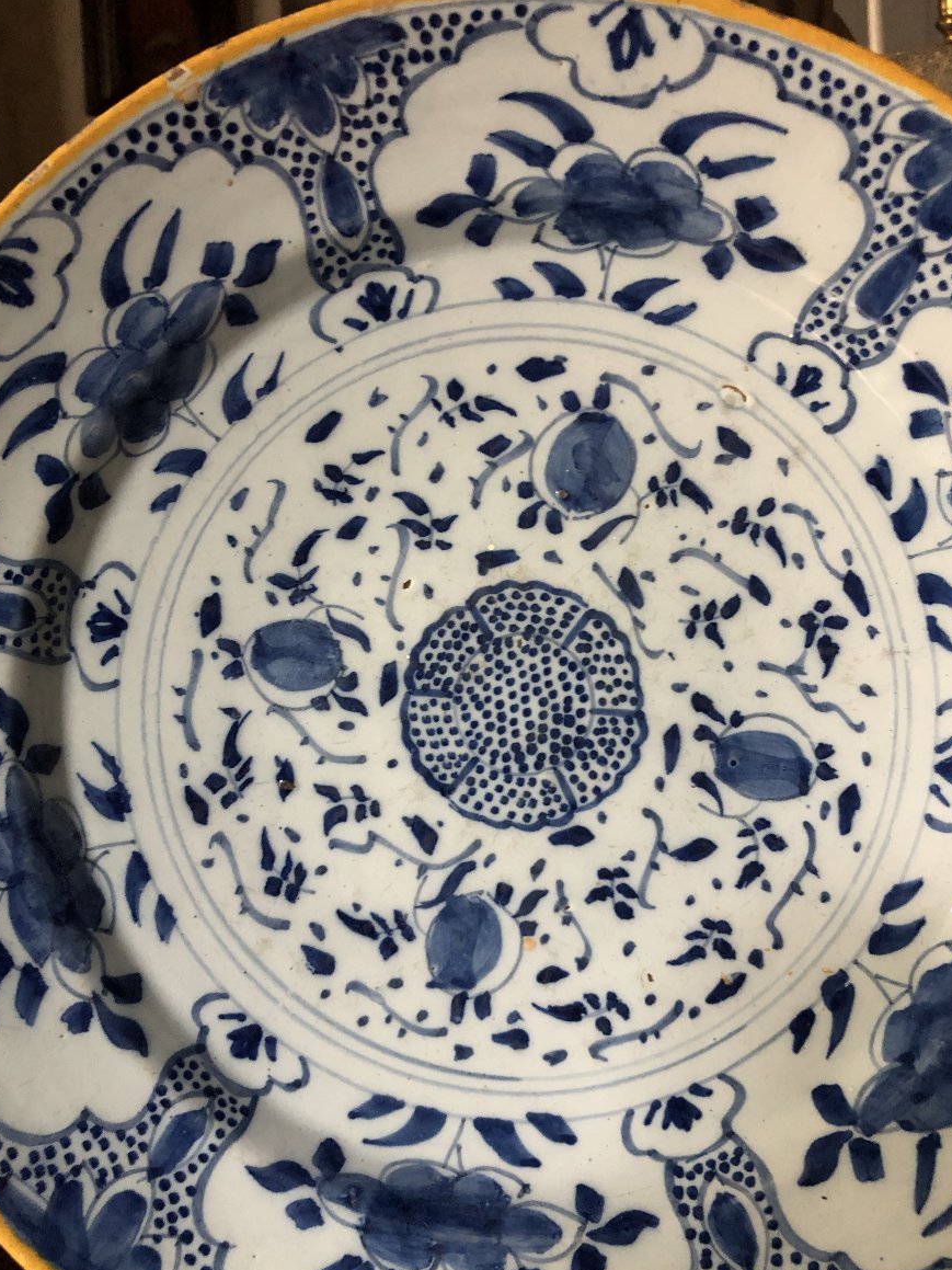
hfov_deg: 48.2
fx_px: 1064
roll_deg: +1.5
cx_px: 479
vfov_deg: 61.7
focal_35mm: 29
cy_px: 655
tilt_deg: -12.1
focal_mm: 4
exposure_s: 1/12
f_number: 1.8
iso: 100
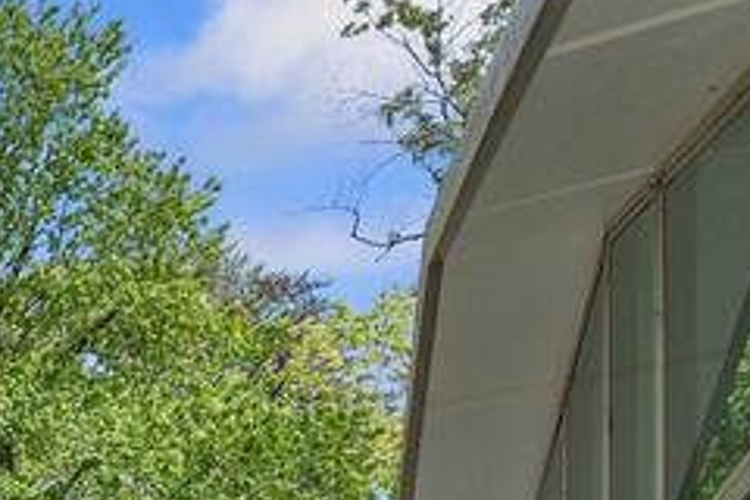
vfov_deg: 16.0
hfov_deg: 20.0
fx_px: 1333
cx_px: -678
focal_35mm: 64
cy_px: 1034
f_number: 6.7
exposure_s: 1/350
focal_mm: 15
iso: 400
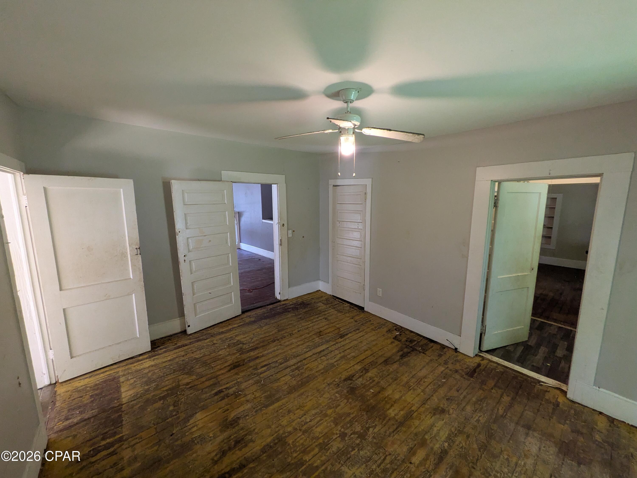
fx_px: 258
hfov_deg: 102.0
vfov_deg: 85.7
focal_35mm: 14
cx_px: 318
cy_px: 239
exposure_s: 1/120
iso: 688
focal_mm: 1.83
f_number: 2.2
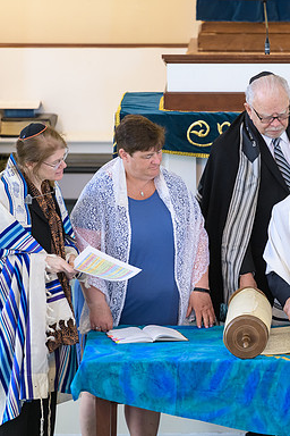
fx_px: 3649
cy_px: 217
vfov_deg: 6.8
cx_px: 256
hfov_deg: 4.5
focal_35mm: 302
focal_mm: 200
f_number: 3.2
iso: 1250
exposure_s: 1/125
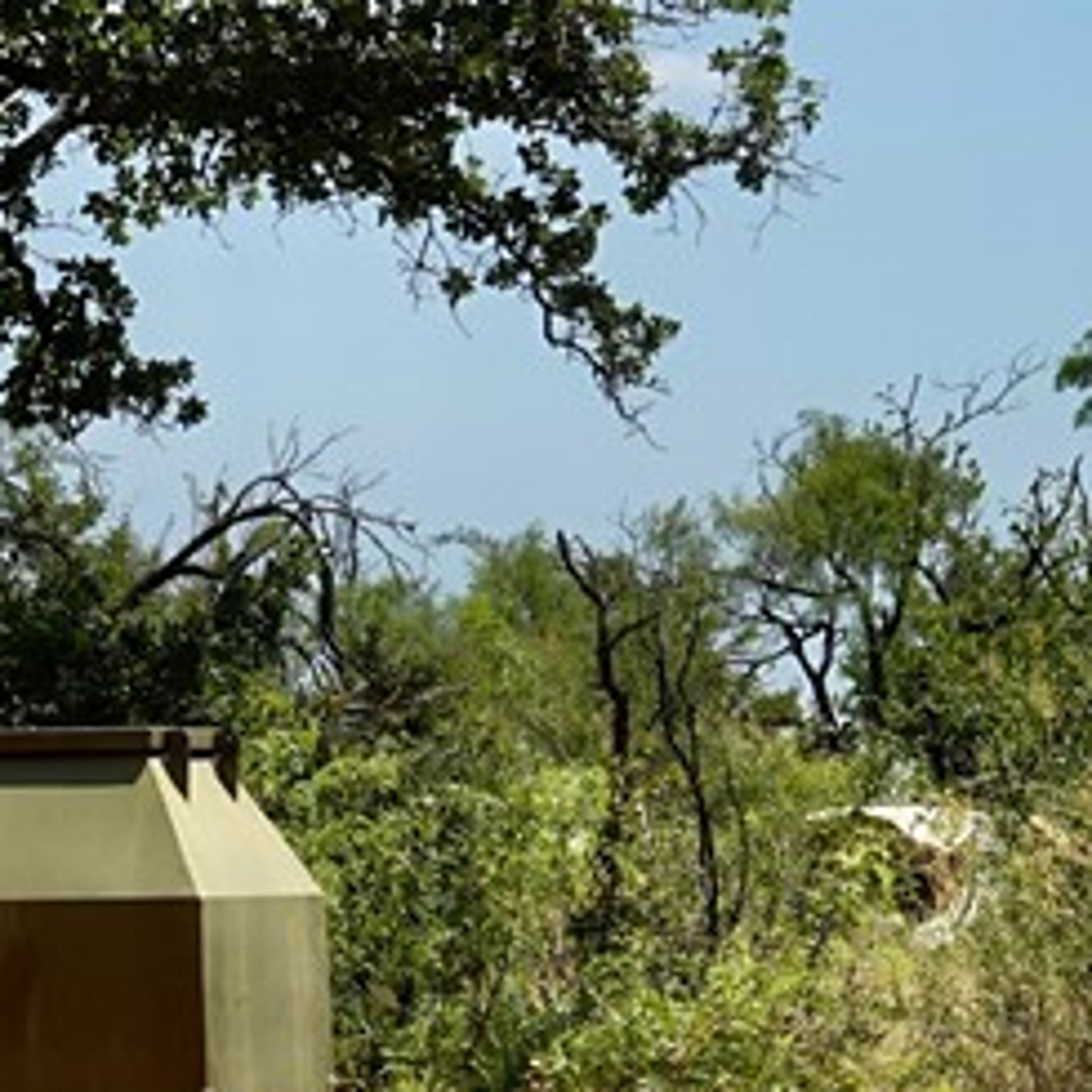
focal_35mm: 181
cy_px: 773
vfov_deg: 9.7
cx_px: 415
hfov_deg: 9.7
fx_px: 6460
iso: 100
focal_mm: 17.55
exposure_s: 1/640
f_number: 4
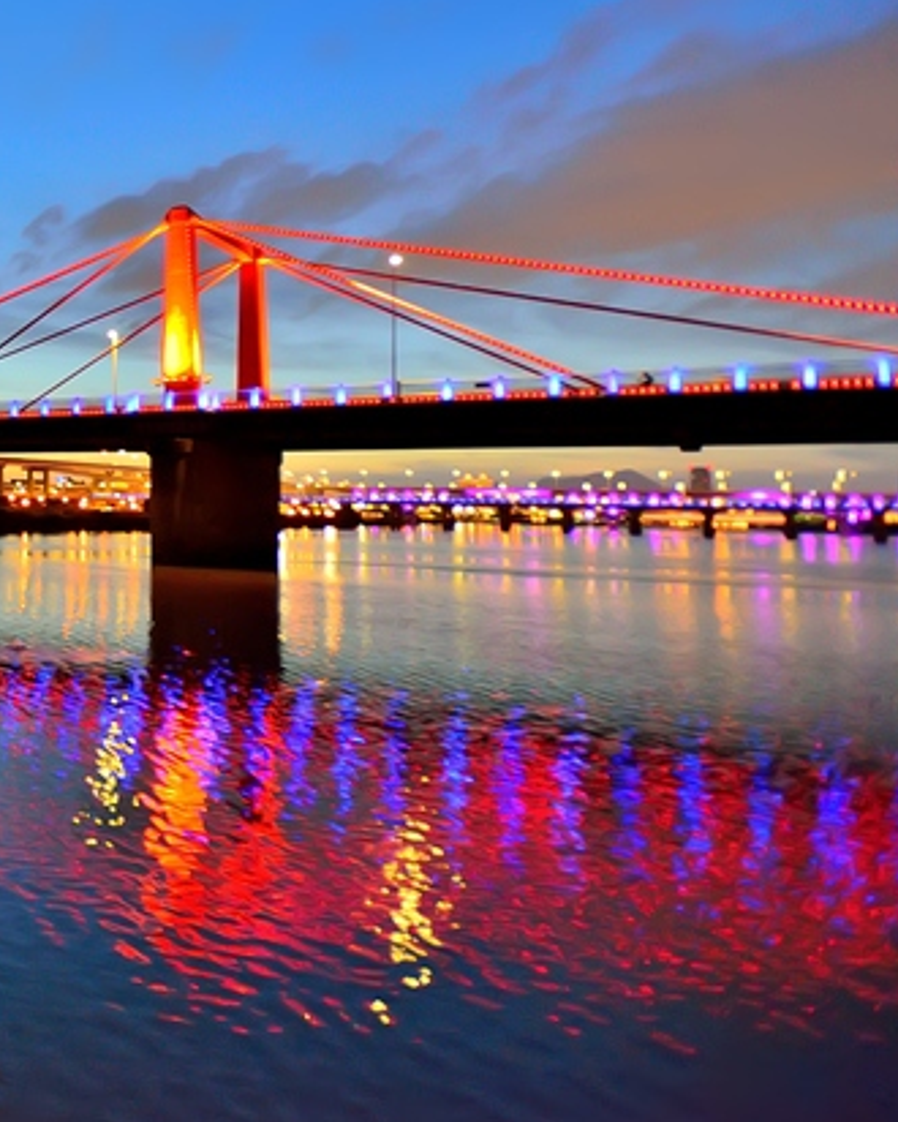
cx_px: -112
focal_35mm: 31
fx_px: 1029
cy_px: 403
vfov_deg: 56.3
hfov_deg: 38.3
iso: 1000
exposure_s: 1/15
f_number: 2.8
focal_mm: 17
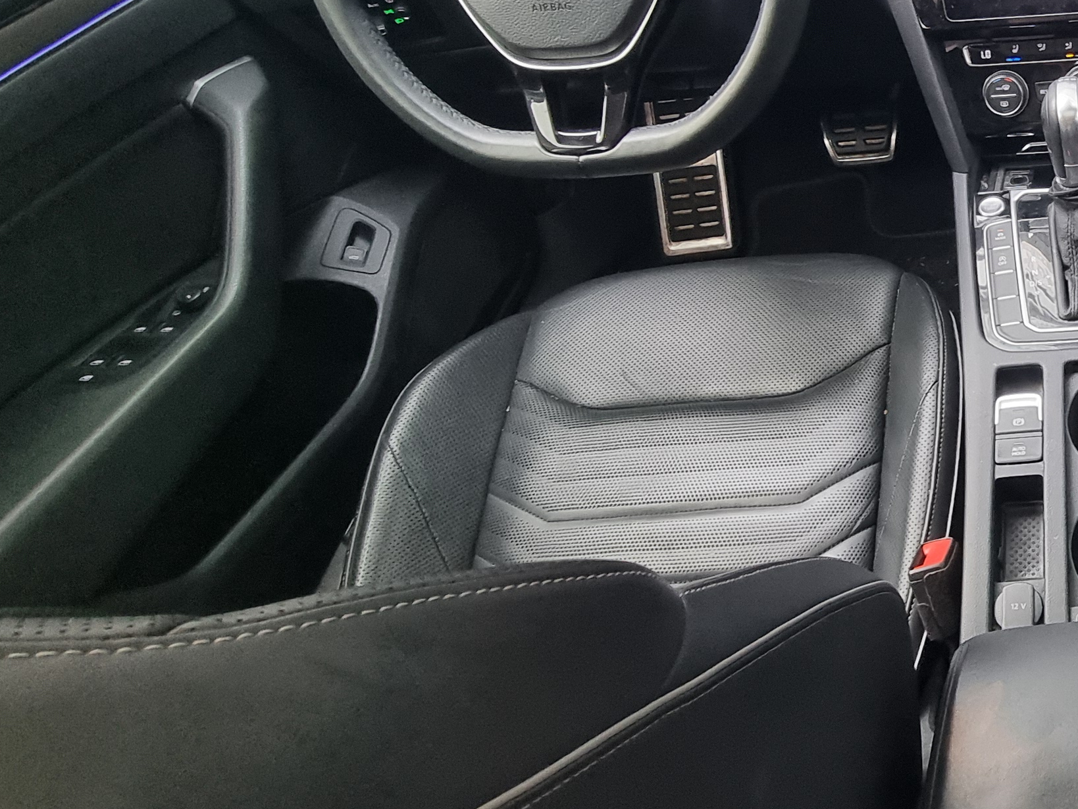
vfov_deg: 43.8
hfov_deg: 47.0
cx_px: 1085
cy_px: 295
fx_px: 997
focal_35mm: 32
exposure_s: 1/60
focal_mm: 2.2
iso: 250
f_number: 2.2
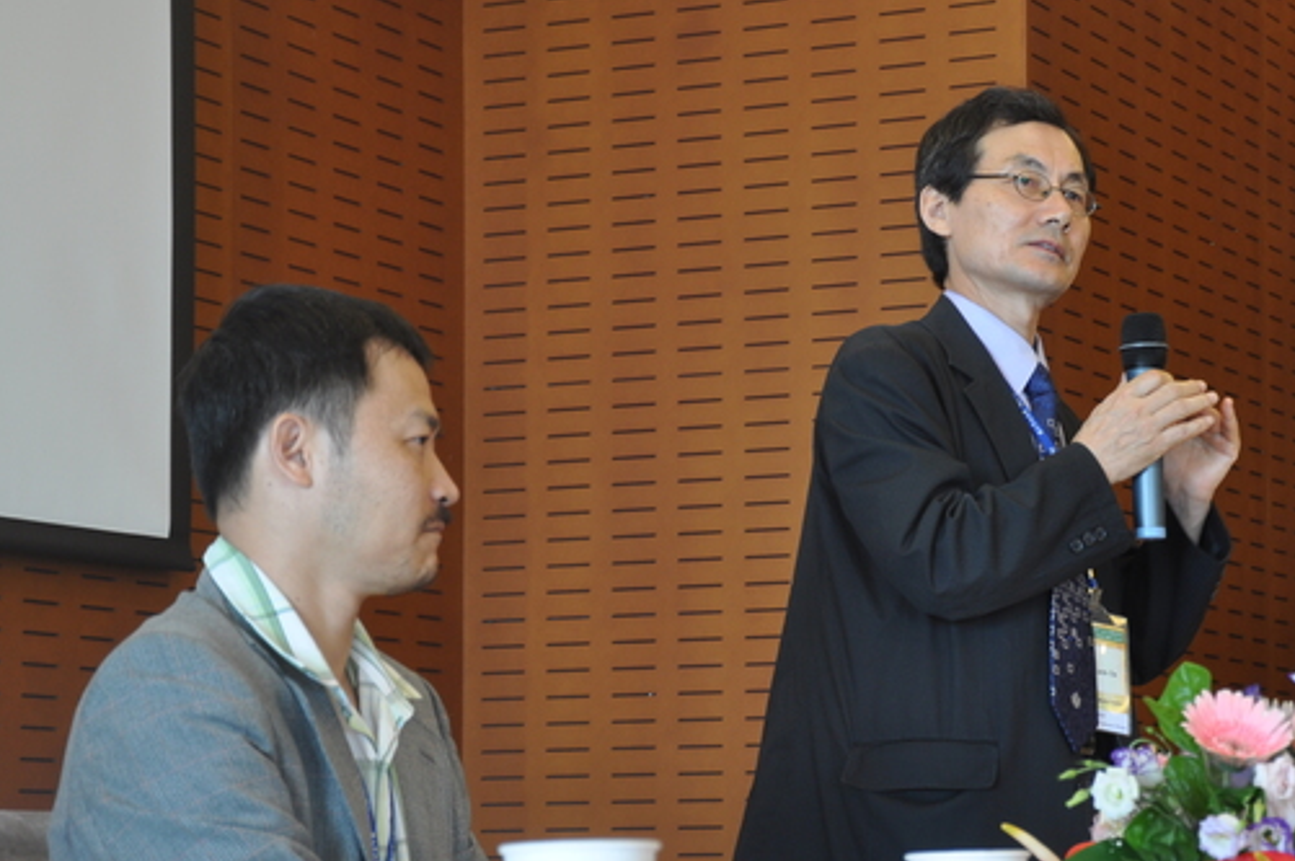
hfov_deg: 18.7
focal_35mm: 109
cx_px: 832
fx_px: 3917
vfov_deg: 12.5
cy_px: 474
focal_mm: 52
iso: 400
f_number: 5.6
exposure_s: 1/30
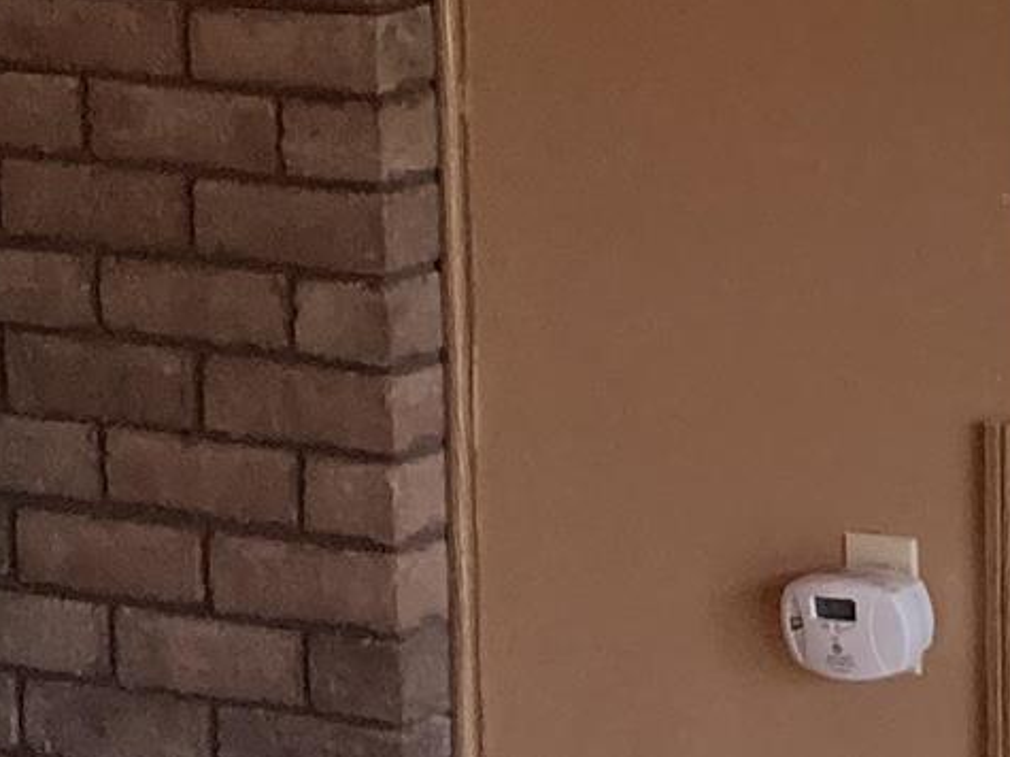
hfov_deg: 10.1
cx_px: 2018
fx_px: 5280
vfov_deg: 8.1
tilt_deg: -6.4
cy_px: -215
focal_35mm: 181
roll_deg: -0.8
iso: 64
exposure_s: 1/60
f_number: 1.8
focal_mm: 3.99
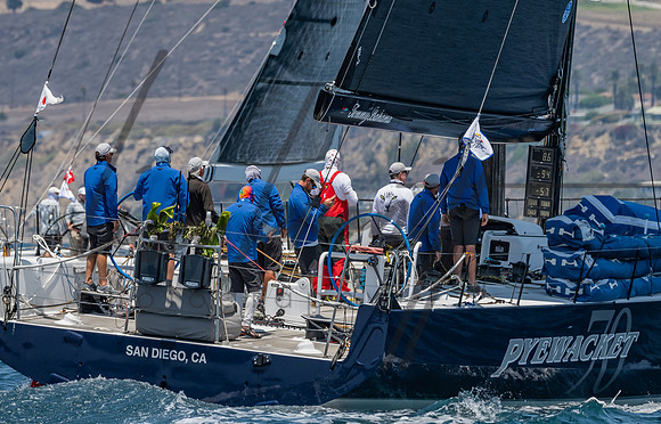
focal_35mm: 571
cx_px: 362
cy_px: 133
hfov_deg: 3.7
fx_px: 10358
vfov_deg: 2.3
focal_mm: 310
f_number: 5.6
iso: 320
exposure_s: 1/1600
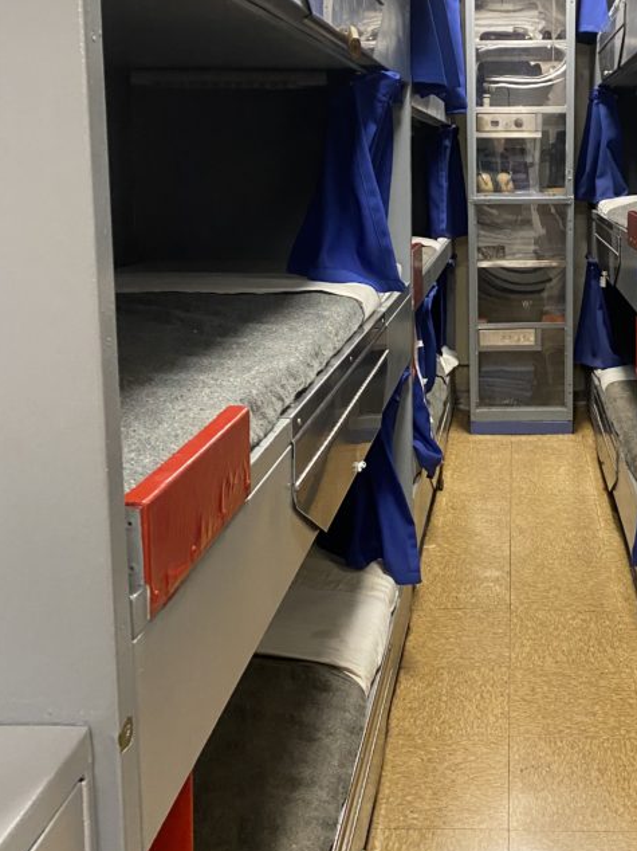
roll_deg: -0.2
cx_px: 511
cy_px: 311
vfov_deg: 44.4
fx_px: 1031
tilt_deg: -5.6
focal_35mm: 42
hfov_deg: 33.3
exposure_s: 1/60
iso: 400
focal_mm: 4.25
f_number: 1.8
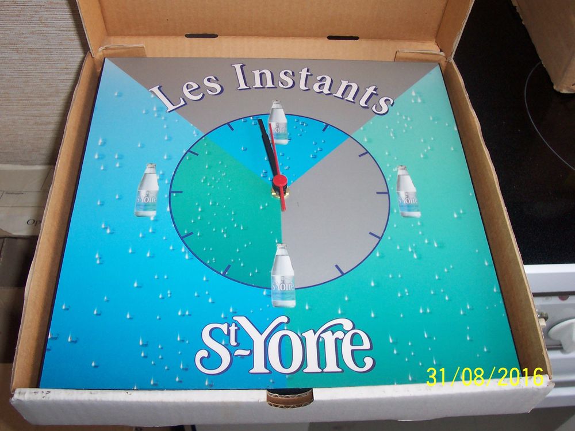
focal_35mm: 37
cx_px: 288
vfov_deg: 38.7
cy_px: 216
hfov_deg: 50.1
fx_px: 615
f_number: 2.8
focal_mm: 5.6
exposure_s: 1/60
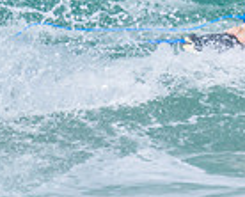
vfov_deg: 0.4
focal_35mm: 3875
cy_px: -113
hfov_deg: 0.5
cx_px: 417
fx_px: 28158
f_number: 11
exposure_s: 1/2000
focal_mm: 720
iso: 640
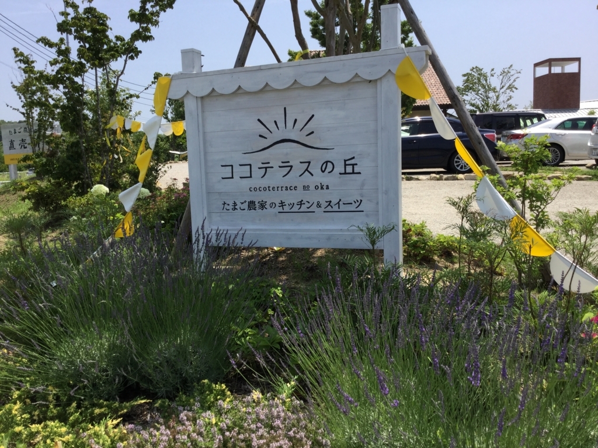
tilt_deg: -10.3
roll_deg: +3.4
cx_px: 299
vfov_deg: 45.4
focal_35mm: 31
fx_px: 536
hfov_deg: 58.4
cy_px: 224
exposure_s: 1/1072
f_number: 2.4
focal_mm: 3.3
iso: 25
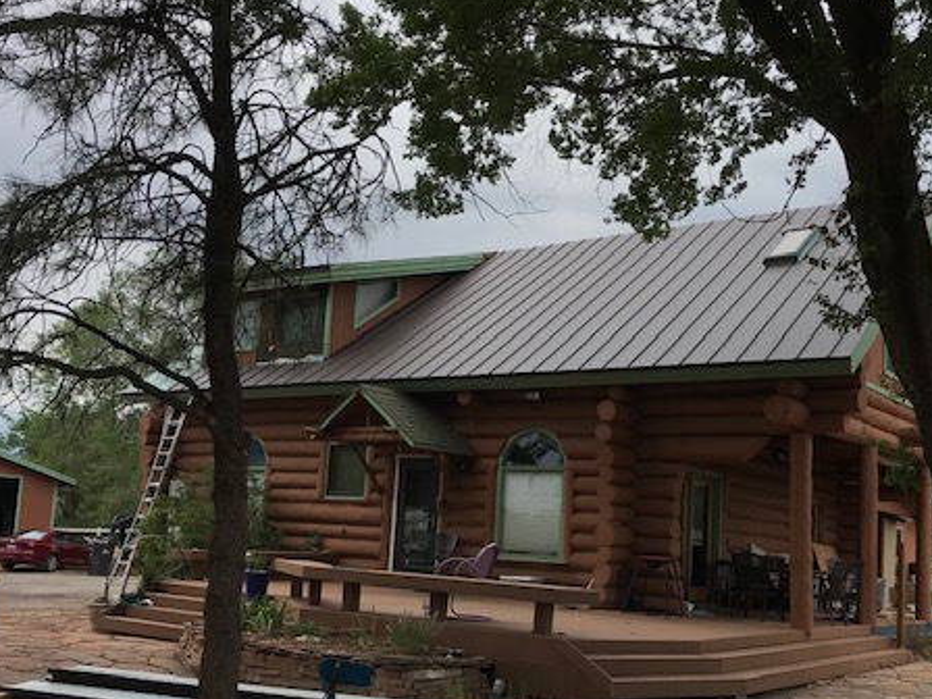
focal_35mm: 40
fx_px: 1077
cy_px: 422
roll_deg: -3.3
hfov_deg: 46.6
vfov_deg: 35.8
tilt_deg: +6.3
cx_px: 547
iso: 20
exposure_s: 1/2128
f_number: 1.8
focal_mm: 3.99
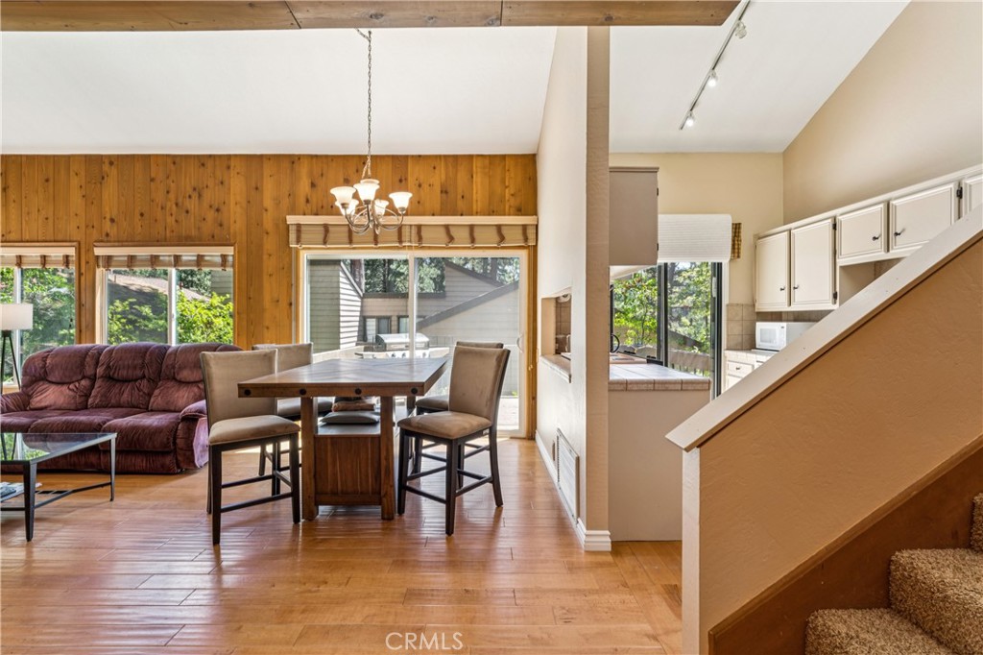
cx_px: 492
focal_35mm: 16
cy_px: 328
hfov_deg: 95.7
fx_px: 445
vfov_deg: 72.7
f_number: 13
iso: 100
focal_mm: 16.3
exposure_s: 1/5
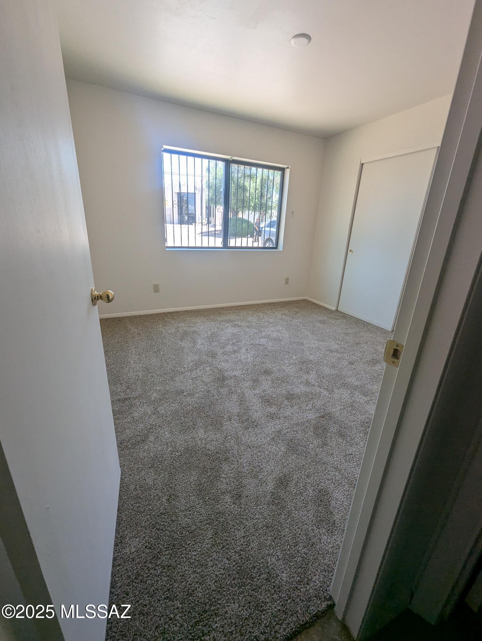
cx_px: 241
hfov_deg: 90.0
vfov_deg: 106.1
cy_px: 320
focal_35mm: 13
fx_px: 241
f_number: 2.2
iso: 54
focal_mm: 1.95
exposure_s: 1/99.7
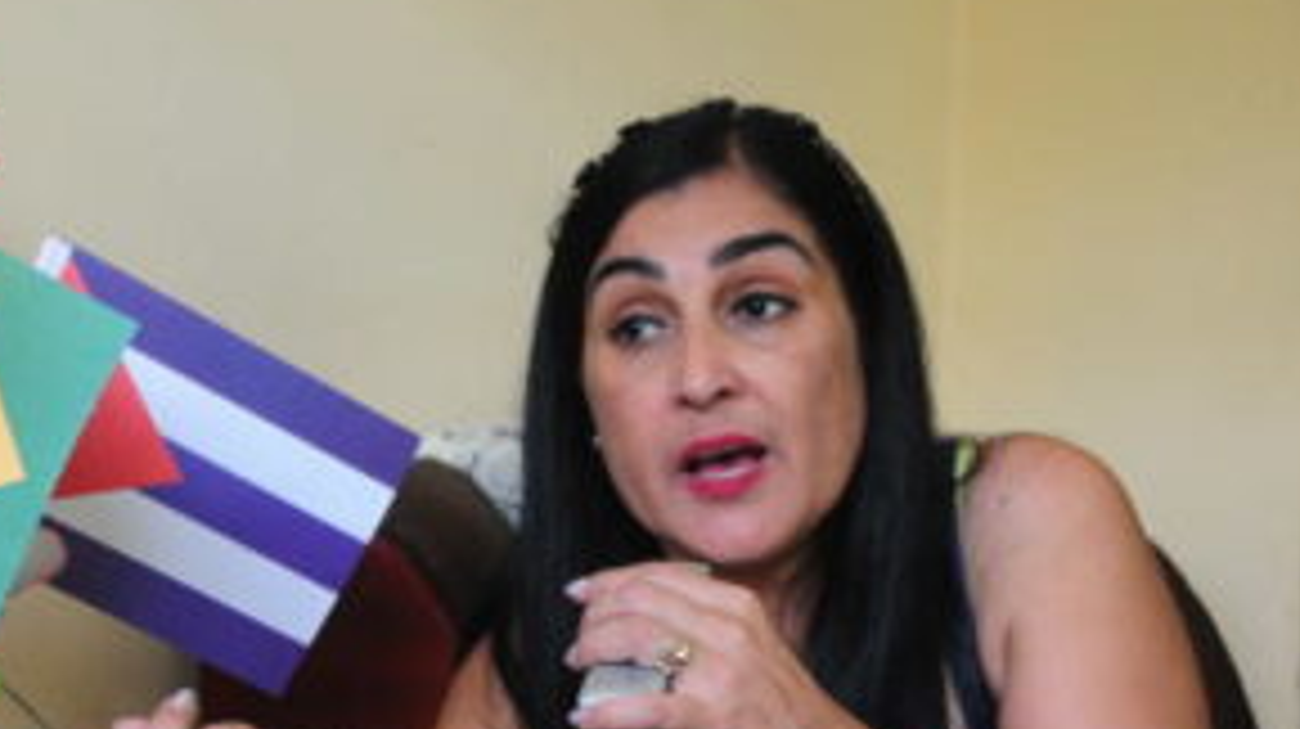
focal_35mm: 78
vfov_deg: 15.4
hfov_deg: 27.1
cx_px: 418
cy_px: 544
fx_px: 2678
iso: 640
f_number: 4.2
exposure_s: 1/80
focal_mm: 35
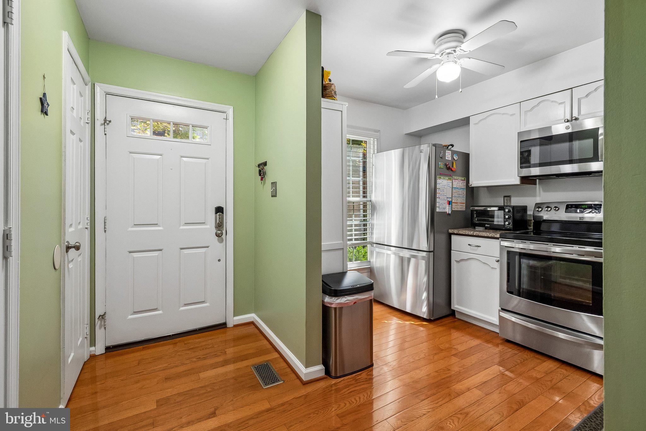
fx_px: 269
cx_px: 323
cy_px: 216
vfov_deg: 77.3
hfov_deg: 100.4
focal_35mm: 15
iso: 400
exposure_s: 1/80
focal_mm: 10
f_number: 5.6
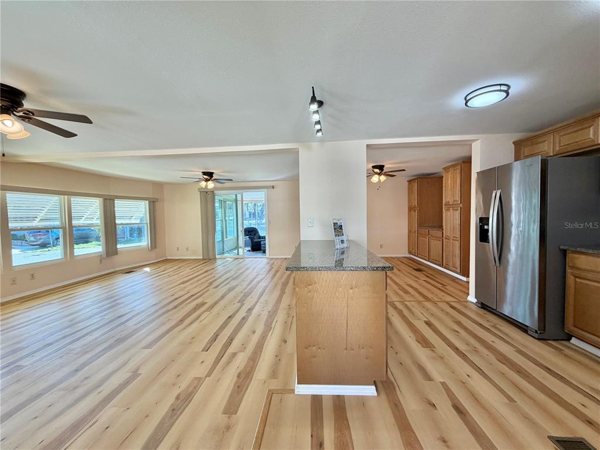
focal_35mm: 14
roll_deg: +1.3
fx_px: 243
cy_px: 225
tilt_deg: -1.9
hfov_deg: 102.1
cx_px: 300
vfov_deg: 85.7
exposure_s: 1/120
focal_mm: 2.22
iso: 100
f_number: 2.2
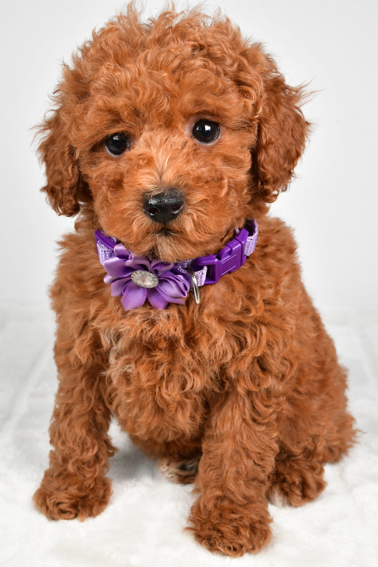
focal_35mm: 42
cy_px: 284
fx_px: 661
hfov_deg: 31.9
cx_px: 189
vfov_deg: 46.4
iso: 3200
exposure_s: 1/500
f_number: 11
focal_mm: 28
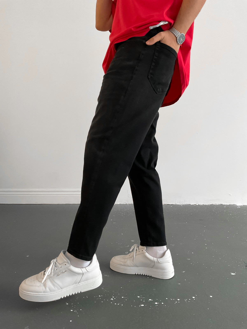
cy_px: 164
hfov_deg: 48.2
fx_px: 276
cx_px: 124
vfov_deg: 61.7
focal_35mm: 29
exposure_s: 1/50
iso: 320
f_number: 1.8
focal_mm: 3
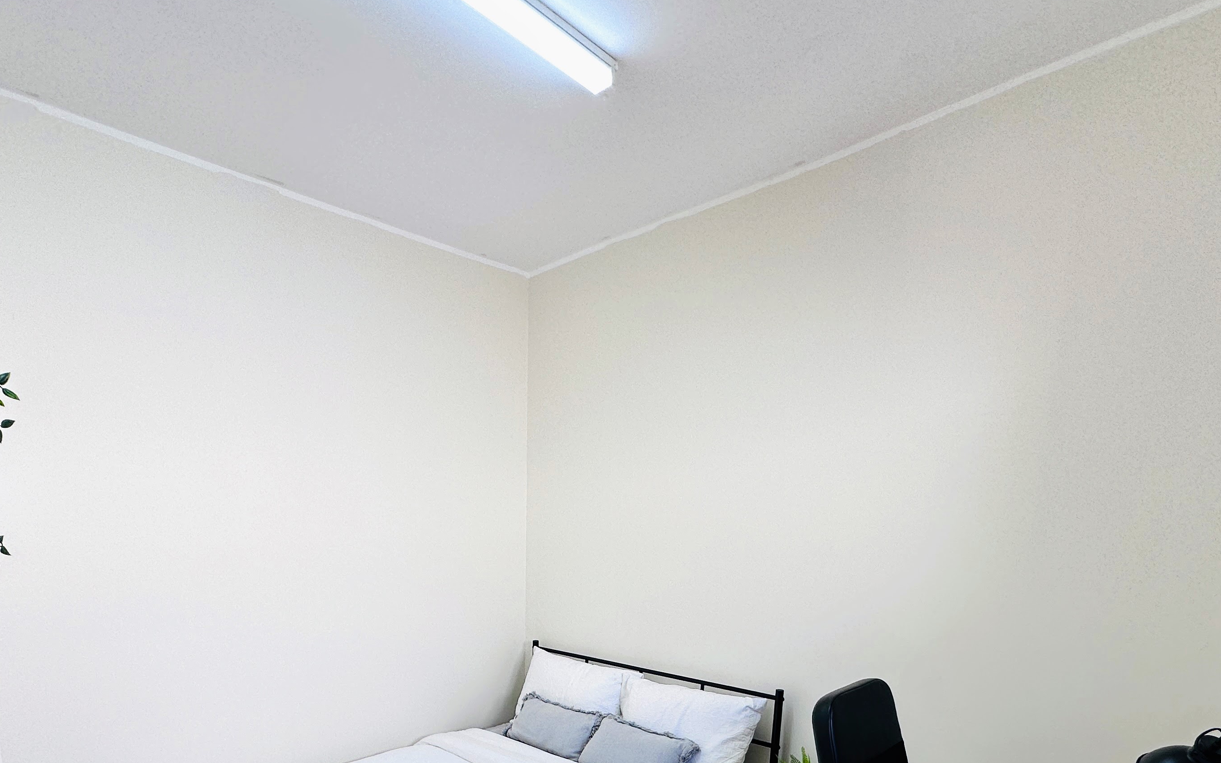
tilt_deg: -13.5
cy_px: 658
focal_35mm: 22
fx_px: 732
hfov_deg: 79.6
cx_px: 584
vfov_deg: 50.1
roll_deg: -2.0
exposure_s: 1/175
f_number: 2.2
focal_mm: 2.22
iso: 40
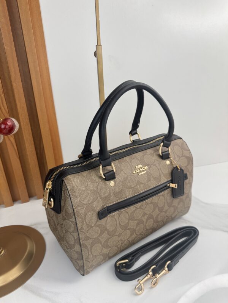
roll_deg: +1.7
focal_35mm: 24
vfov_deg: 71.6
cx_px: 114
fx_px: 211
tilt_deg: -25.5
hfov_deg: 56.8
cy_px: 152
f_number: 1.78
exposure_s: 1/225
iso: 64
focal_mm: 6.76
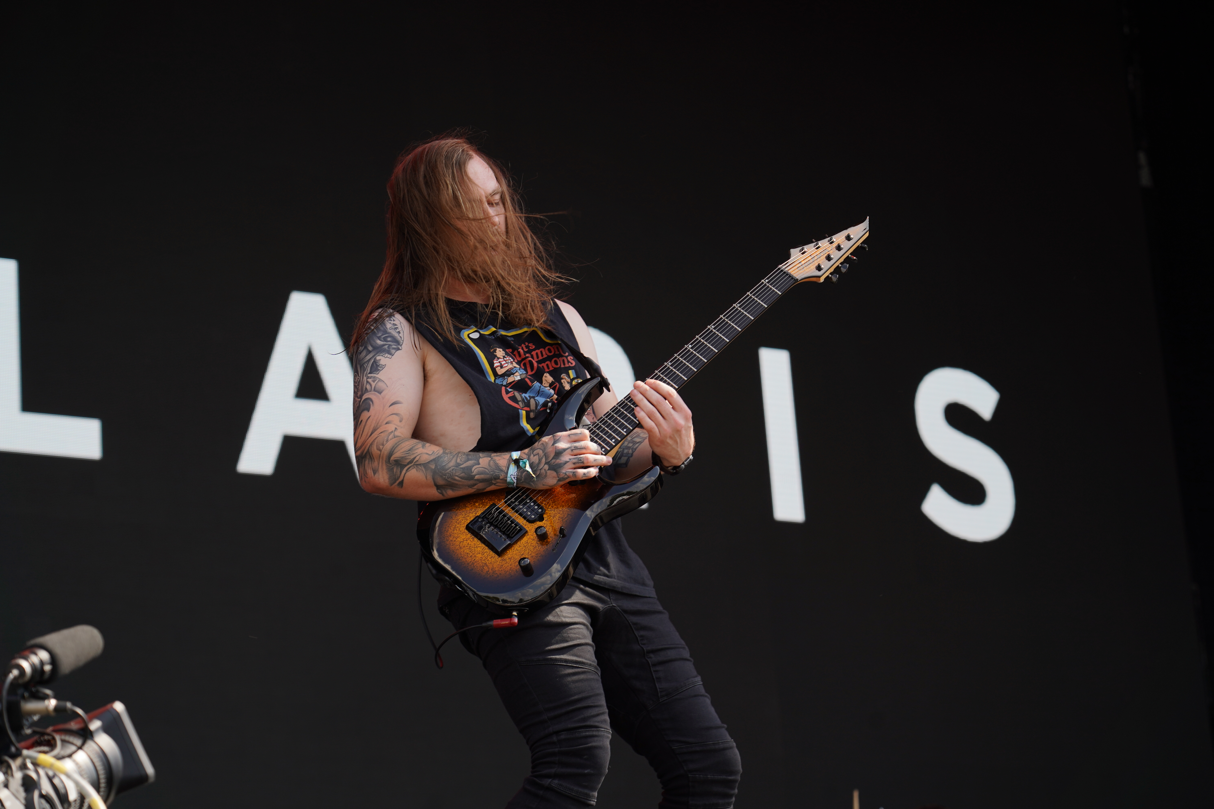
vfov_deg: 13.0
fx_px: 3541
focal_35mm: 105
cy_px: 404
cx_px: 607
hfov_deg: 19.5
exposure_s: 1/250
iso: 100
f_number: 5.6
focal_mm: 105
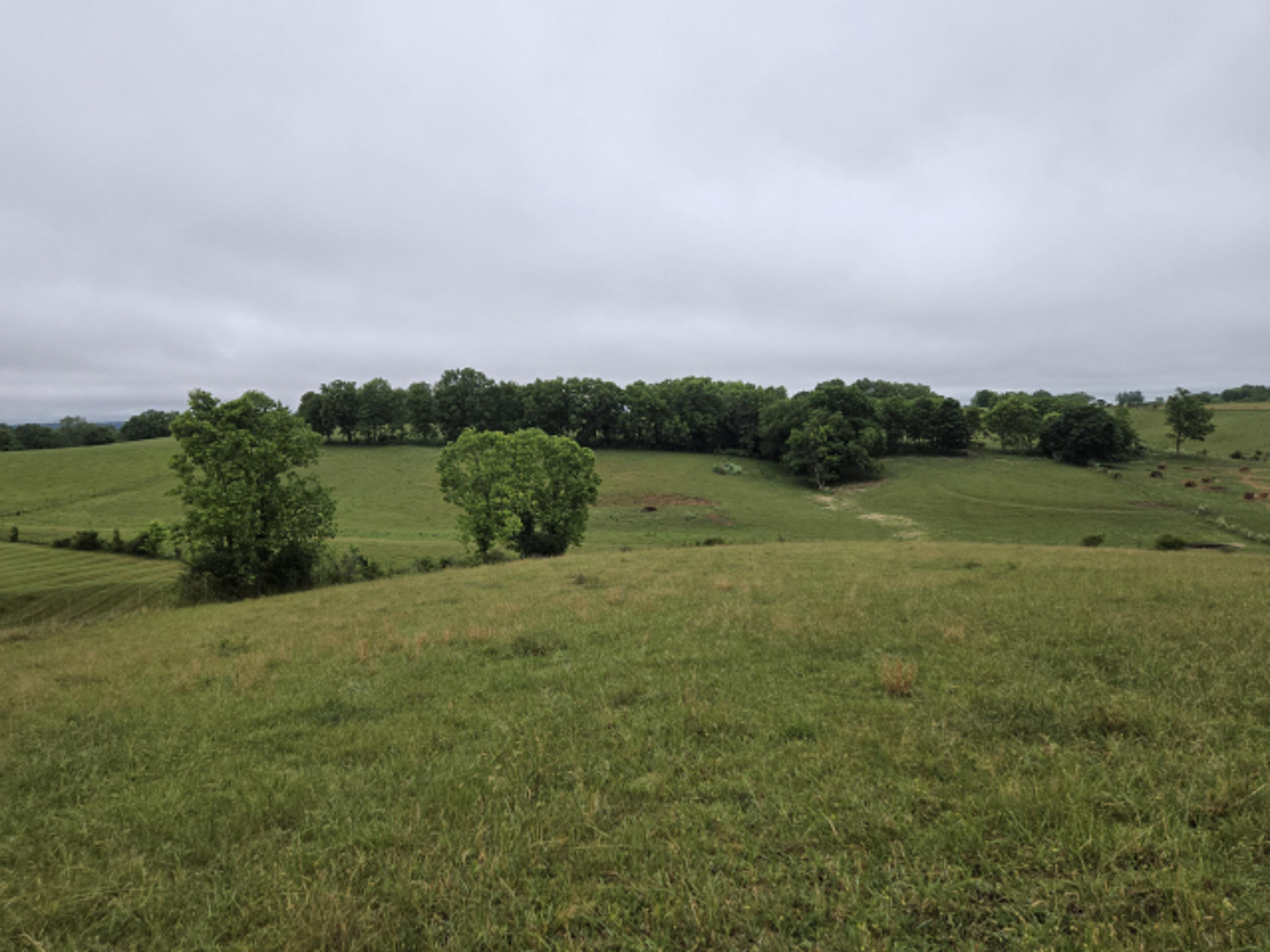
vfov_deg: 56.8
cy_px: 459
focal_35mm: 24
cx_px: 615
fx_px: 880
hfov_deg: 71.6
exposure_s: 1/1449
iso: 25
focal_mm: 5.4
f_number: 1.8
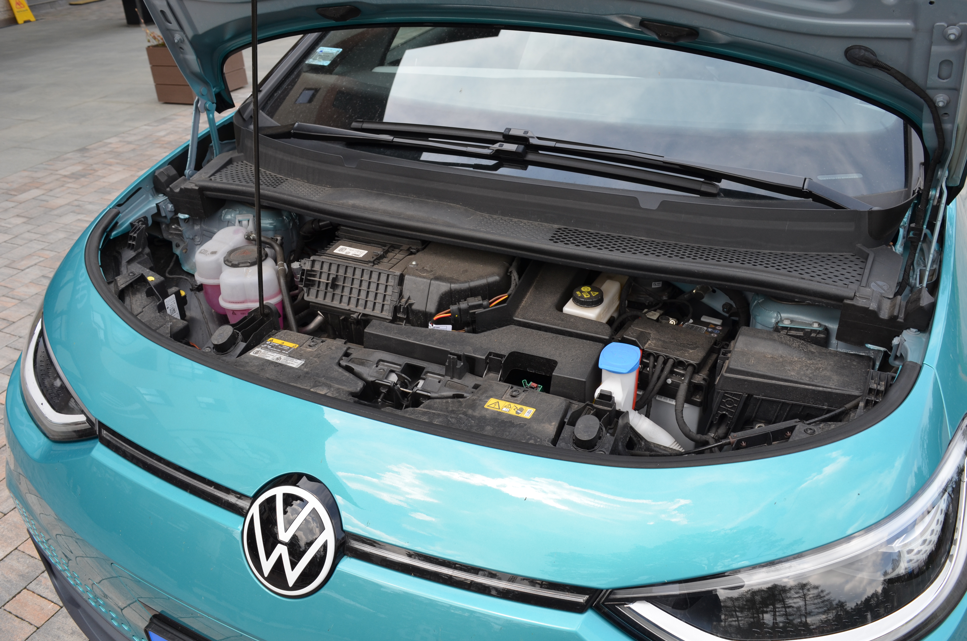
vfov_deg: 43.4
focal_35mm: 30
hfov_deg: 62.0
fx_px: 804
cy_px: 320
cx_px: 484
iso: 200
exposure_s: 1/200
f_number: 7.1
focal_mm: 20
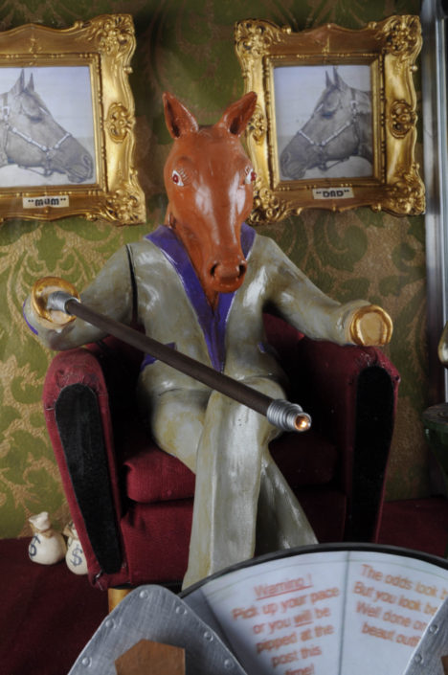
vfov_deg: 41.2
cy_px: 338
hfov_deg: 28.0
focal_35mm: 48
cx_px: 224
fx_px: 899
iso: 200
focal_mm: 32
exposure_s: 1/125
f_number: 13
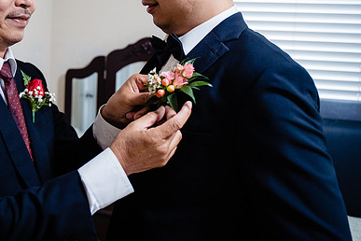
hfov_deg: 45.2
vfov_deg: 31.4
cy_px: 65
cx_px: 101
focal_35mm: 42
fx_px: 421
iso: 2500
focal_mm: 28
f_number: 2.8
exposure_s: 1/125
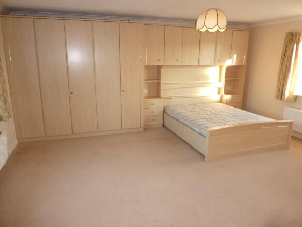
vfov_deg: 54.9
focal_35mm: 25
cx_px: 151
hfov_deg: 69.4
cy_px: 114
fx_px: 218
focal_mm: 4.1
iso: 250
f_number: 3.3
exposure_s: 1/30
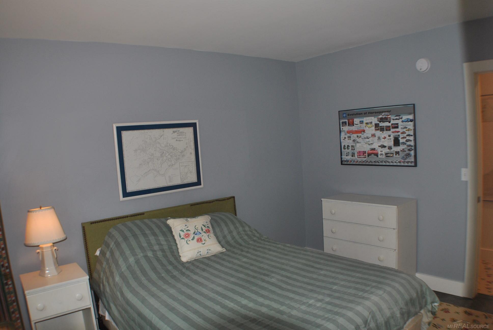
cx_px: 246
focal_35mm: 34
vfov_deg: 38.5
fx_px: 473
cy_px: 165
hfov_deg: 55.0
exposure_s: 1/60
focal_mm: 23
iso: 200
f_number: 3.8
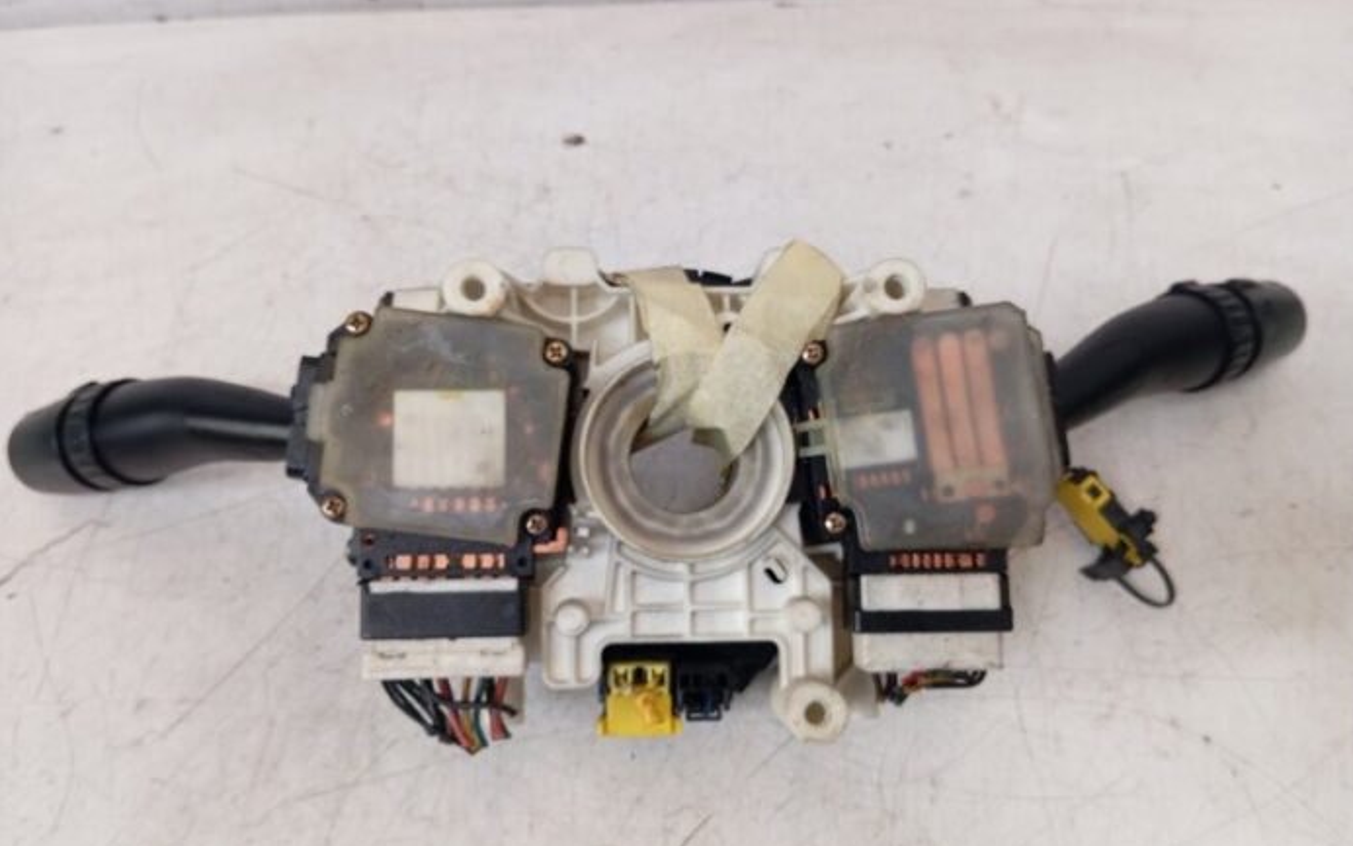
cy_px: 448
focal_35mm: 30
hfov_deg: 62.9
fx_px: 1106
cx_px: 679
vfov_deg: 41.8
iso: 493
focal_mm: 4.22
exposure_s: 1/33.3
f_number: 1.8
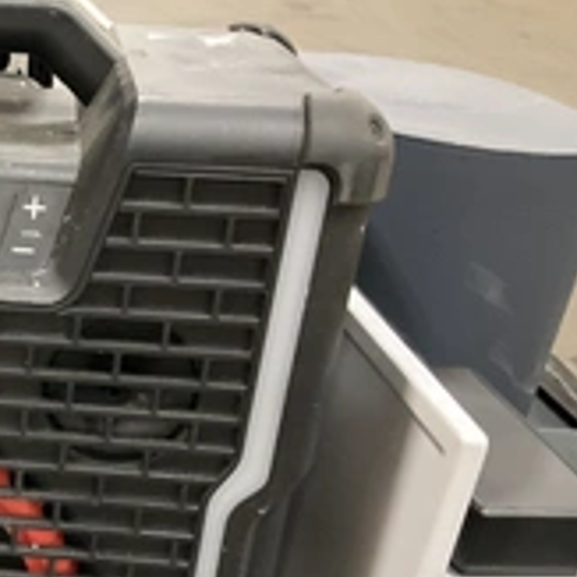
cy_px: 496
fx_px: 1188
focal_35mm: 63
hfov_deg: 25.1
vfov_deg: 26.6
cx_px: -78
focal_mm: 3
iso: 500
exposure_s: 1/30
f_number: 1.8
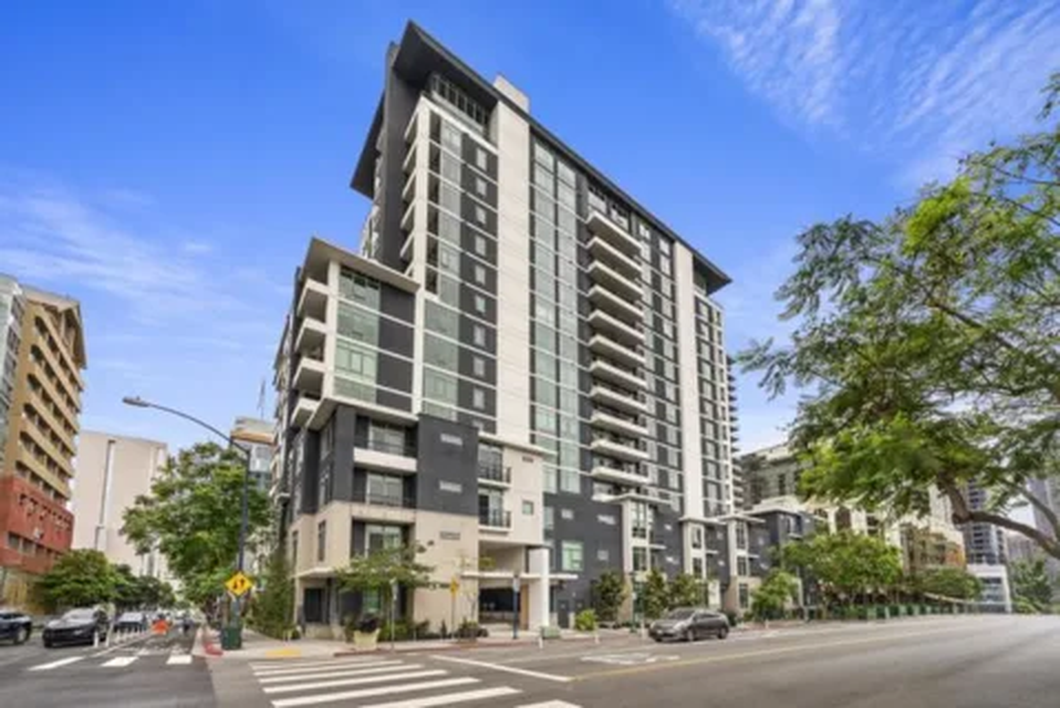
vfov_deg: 73.8
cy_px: 354
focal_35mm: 16
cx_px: 530
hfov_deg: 96.7
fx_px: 471
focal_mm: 16
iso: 500
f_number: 8
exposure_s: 1/100
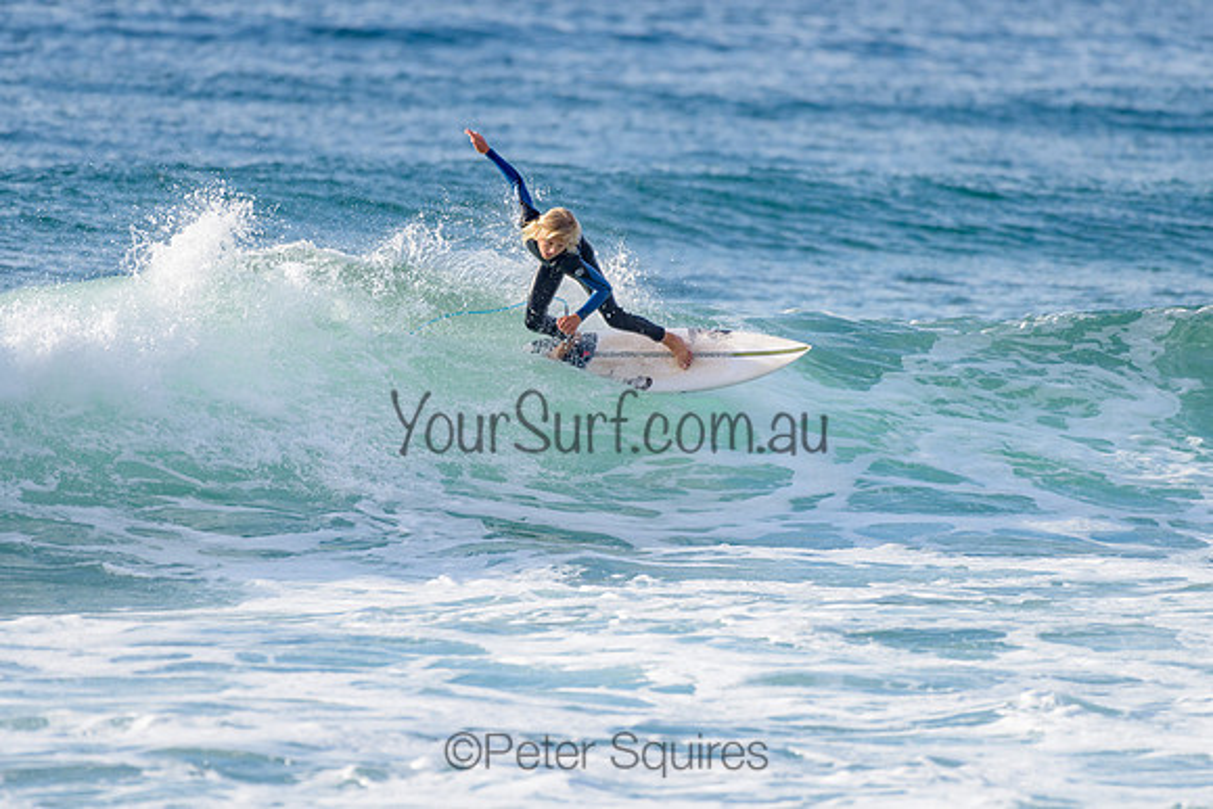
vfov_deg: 2.2
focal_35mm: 613
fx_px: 20666
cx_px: 594
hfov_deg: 3.4
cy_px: 358
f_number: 5.6
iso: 280
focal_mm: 500
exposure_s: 1/2000
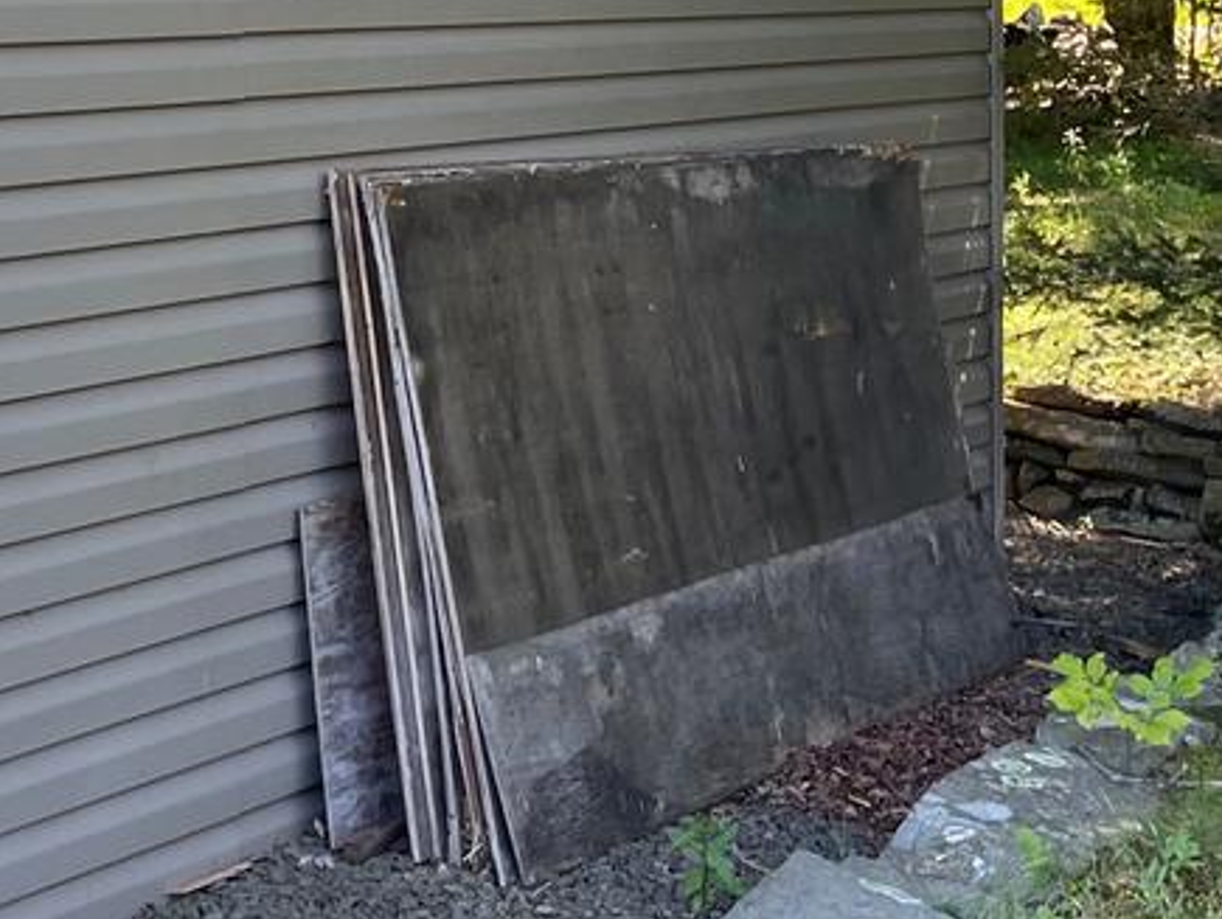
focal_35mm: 86
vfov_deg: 16.9
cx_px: -183
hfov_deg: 21.4
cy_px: 59
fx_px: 3038
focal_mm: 4.2
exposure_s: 1/200
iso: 32
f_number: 1.6
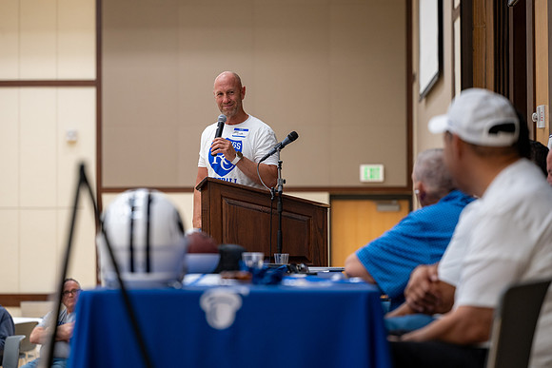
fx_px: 1942
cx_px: 252
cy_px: 190
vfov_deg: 10.8
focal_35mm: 127
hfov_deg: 16.2
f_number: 2.8
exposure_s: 1/160
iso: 800
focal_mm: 115
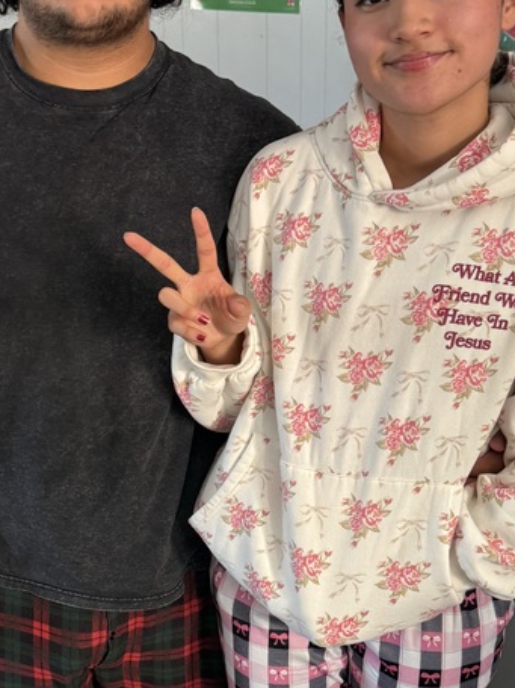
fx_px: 1072
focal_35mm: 54
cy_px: 449
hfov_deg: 27.0
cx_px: 202
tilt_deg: -25.2
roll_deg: +0.5
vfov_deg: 35.3
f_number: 1.78
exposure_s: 1/74
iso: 200
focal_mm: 6.76
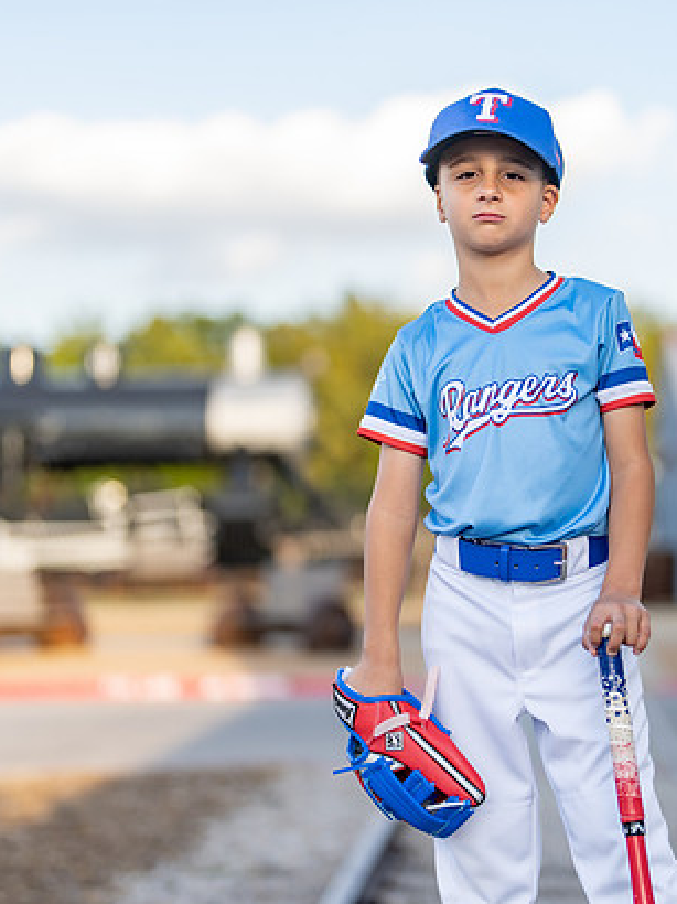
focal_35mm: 83
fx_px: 2167
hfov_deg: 17.6
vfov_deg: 23.6
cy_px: 448
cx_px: 528
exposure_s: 1/2000
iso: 100
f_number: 1.2
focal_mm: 50
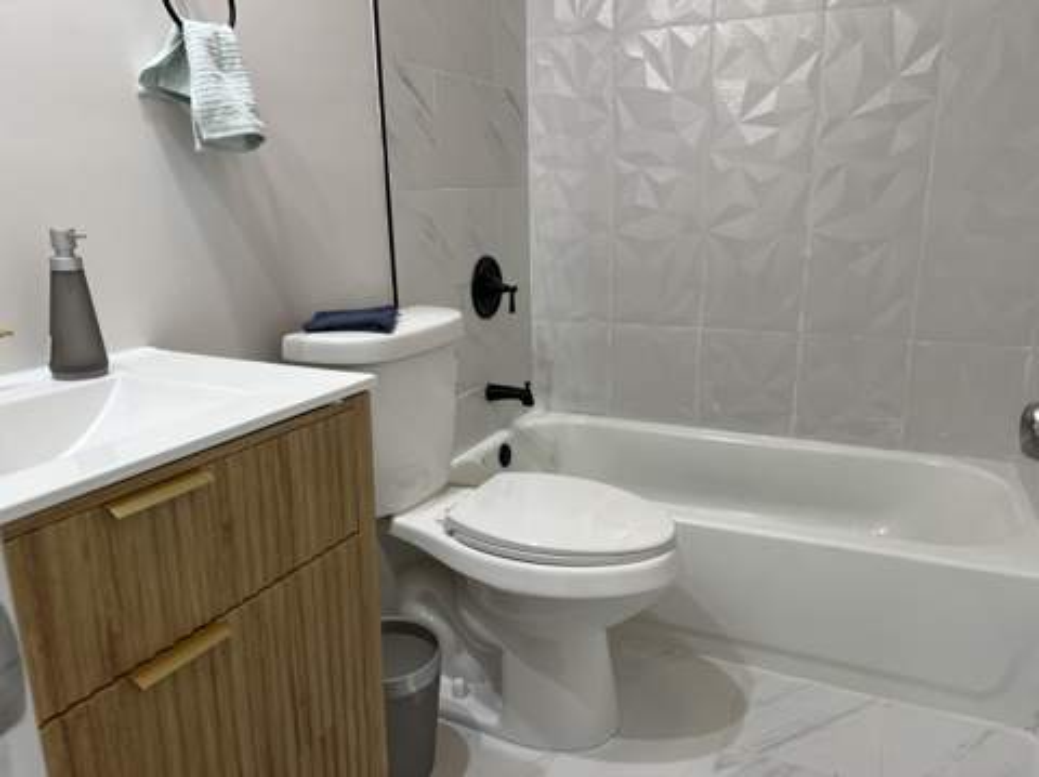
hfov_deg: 67.4
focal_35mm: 26
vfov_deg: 53.0
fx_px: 780
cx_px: 520
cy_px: 388
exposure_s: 1/60
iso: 80
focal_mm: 5.7
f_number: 1.5
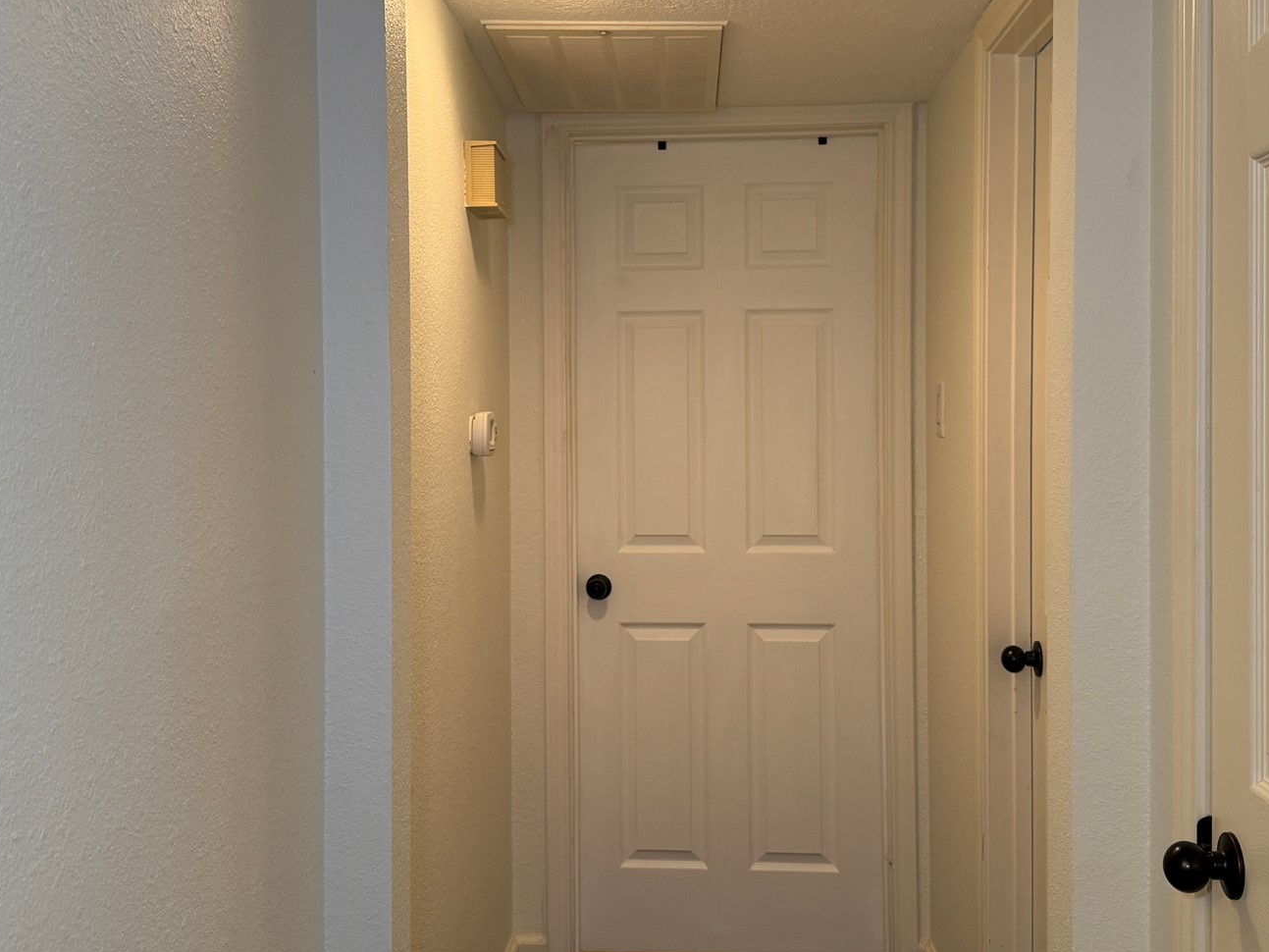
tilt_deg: -0.8
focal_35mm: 38
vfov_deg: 37.7
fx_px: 1393
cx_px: 661
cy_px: 437
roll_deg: +0.1
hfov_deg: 49.0
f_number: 1.78
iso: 125
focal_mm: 6.76
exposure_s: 1/60
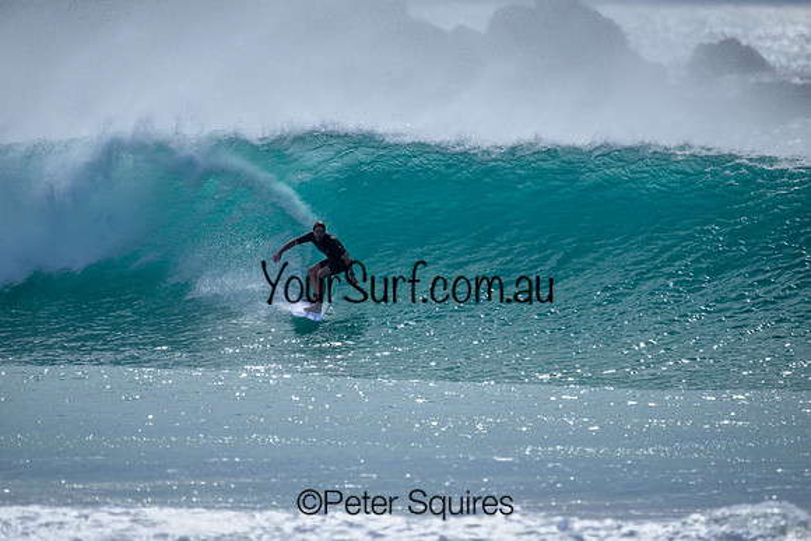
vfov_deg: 1.7
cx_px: 406
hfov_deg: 2.6
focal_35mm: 800
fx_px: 18026
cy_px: 270
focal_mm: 800
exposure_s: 1/2000
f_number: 6.3
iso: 160
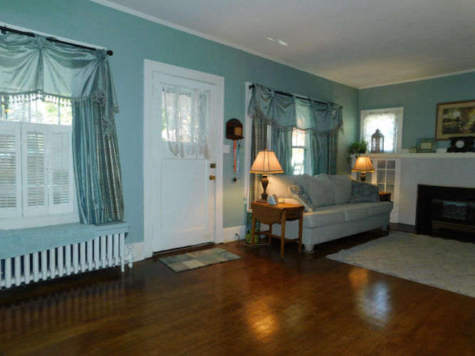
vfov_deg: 58.9
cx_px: 238
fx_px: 316
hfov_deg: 73.9
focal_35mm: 23
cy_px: 178
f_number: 3
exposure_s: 1/30
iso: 200
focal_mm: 4
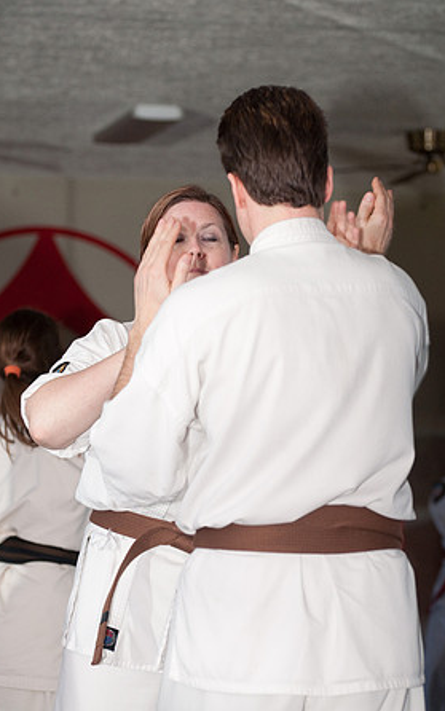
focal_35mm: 157
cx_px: 218
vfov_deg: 13.3
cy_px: 357
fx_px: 3045
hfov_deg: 8.4
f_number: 4.5
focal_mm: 102
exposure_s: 1/200
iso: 800
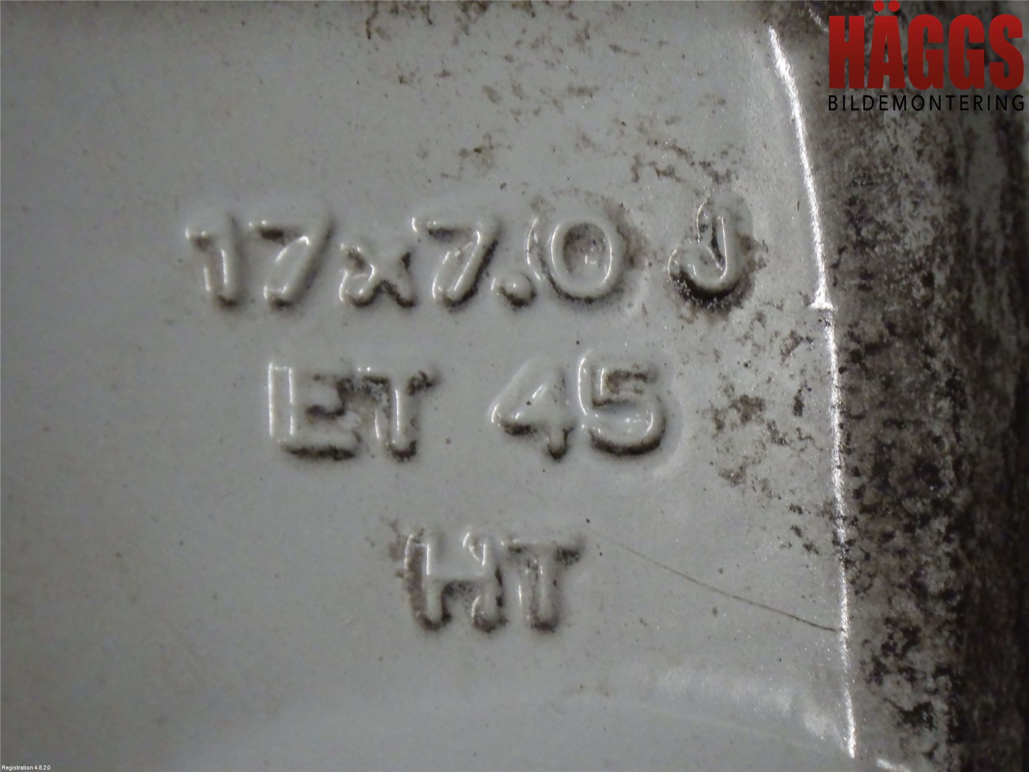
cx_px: 514
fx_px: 4162
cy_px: 386
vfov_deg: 10.6
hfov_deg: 14.1
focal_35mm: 140
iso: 1600
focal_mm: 25
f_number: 5.5
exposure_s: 1/100
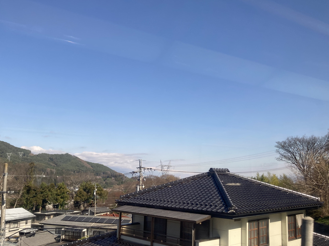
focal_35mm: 34
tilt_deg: +6.9
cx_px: 163
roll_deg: +0.6
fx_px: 323
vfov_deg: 41.7
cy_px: 135
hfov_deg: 54.0
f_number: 1.8
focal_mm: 3.99
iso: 20
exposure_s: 1/1116
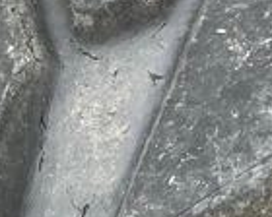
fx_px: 652
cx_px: 350
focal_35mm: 81
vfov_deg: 18.7
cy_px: 35
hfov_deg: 21.4
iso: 25
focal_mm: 3
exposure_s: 1/122
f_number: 1.8
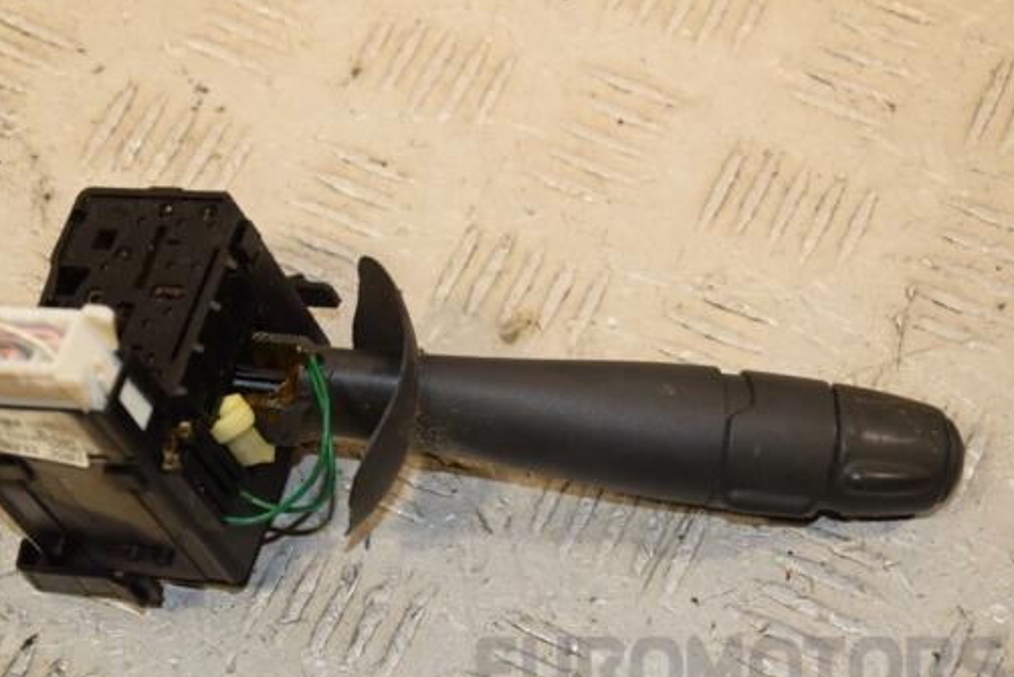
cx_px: 438
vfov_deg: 13.2
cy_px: 398
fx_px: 2930
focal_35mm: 104
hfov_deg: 19.6
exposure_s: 1/200
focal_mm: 58
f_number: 7.1
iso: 800
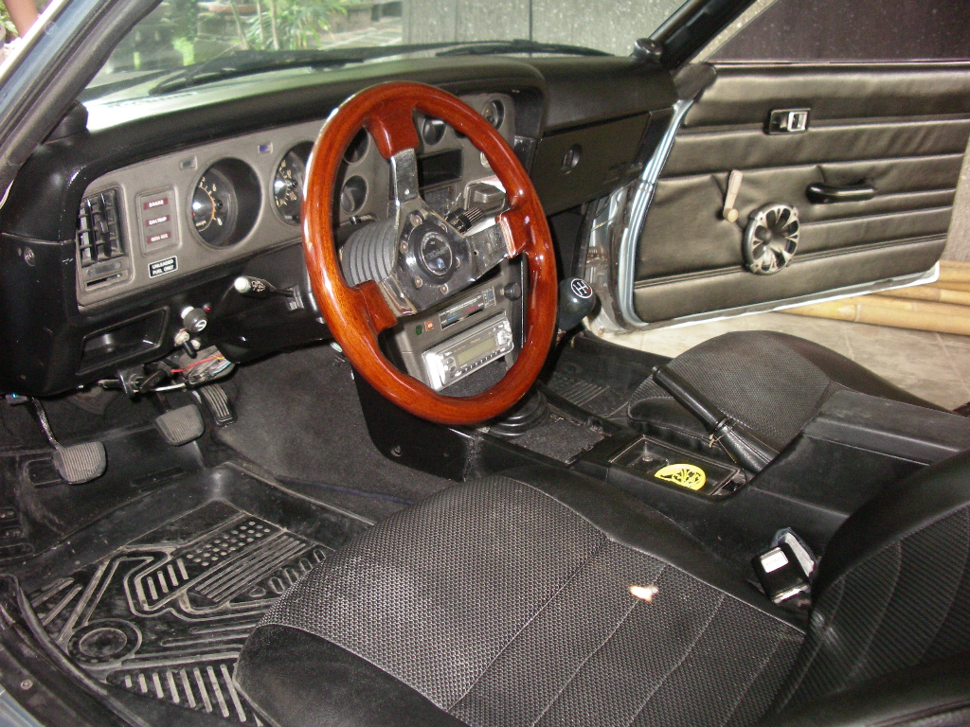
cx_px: 485
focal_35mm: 35
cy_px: 364
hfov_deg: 52.6
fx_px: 981
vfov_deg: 40.7
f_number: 2.6
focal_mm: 5.8
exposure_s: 1/40
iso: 320
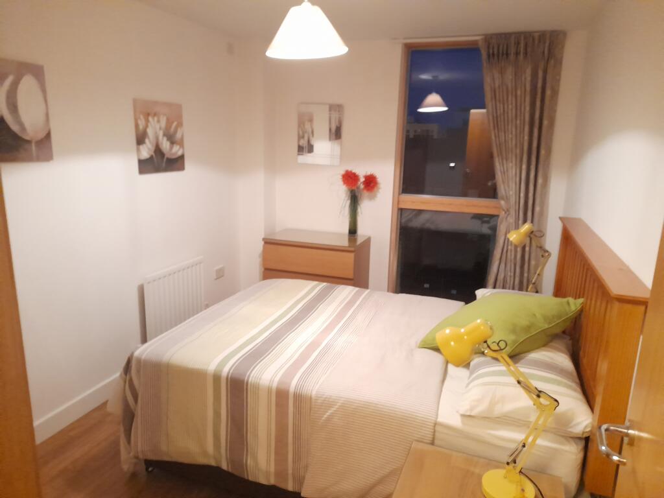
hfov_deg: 69.4
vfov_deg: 54.9
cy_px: 249
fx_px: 480
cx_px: 332
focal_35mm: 25
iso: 1000
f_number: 2
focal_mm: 4.6
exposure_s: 1/20
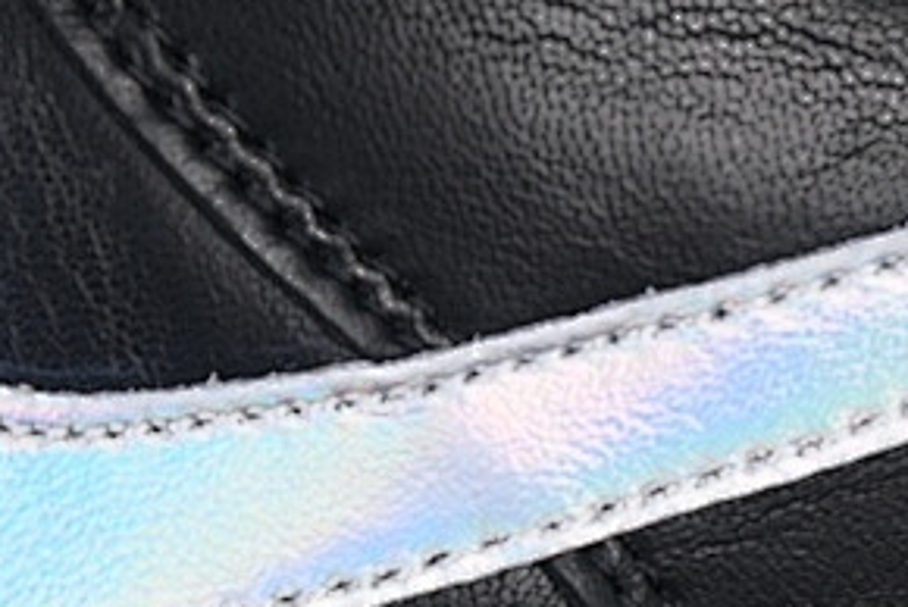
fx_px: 7044
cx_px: 50
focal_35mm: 279
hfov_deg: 7.4
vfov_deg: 4.9
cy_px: 554
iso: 160
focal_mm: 50
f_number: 6.3
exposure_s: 1/50
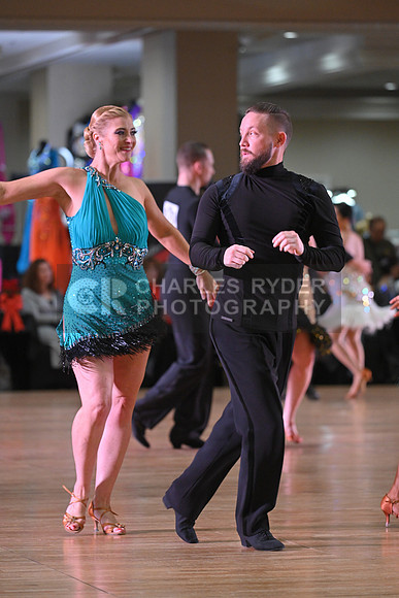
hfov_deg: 6.9
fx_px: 3323
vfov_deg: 10.3
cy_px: 299
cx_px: 200
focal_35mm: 200
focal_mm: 200
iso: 2500
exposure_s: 1/320
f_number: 5
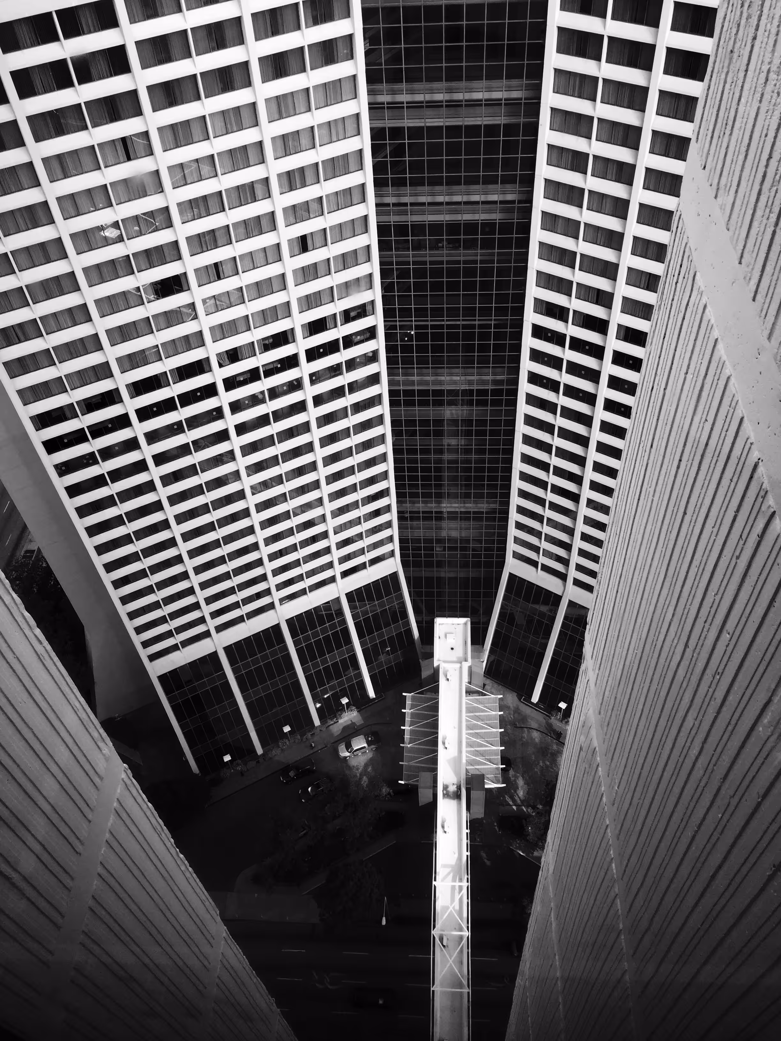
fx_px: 872
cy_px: 520
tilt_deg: -49.9
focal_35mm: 29
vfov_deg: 61.7
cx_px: 390
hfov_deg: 48.2
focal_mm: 4.15
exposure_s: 1/152
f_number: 2.2
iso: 32
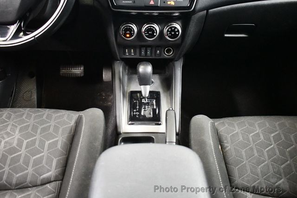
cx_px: 148
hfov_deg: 53.2
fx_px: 297
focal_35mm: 36
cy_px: 99
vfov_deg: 36.8
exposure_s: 1/60
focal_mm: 24
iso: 11400
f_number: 3.8
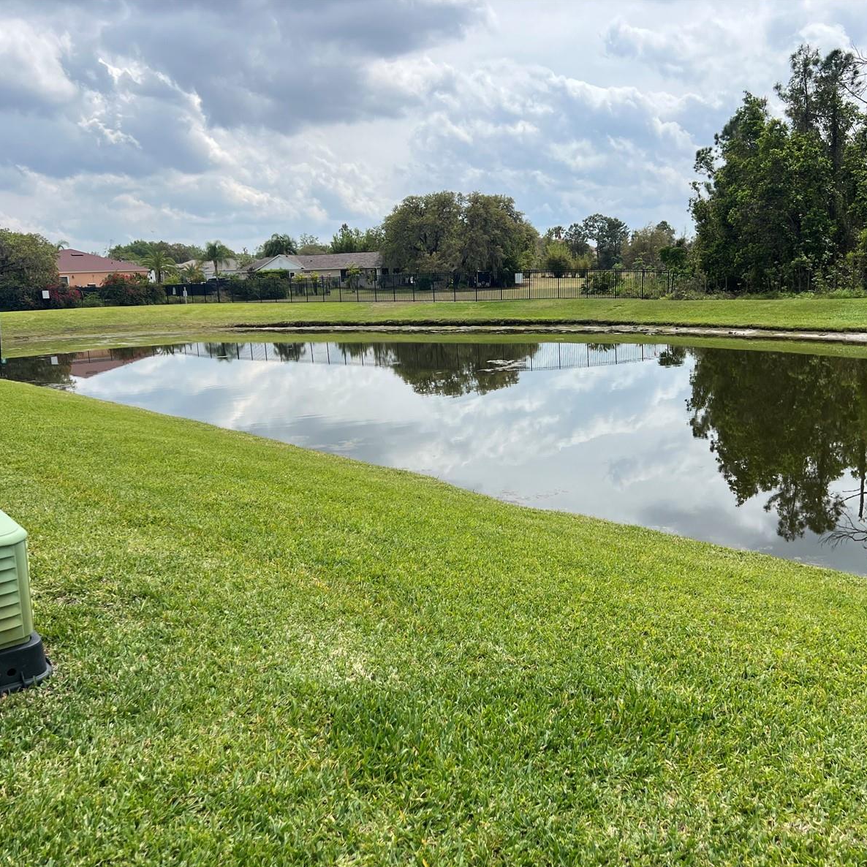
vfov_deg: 52.5
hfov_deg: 52.4
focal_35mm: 31
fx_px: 878
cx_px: 479
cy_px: 436
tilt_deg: -11.3
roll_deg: +2.2
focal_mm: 5.7
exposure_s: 1/4630
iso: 50
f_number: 1.5
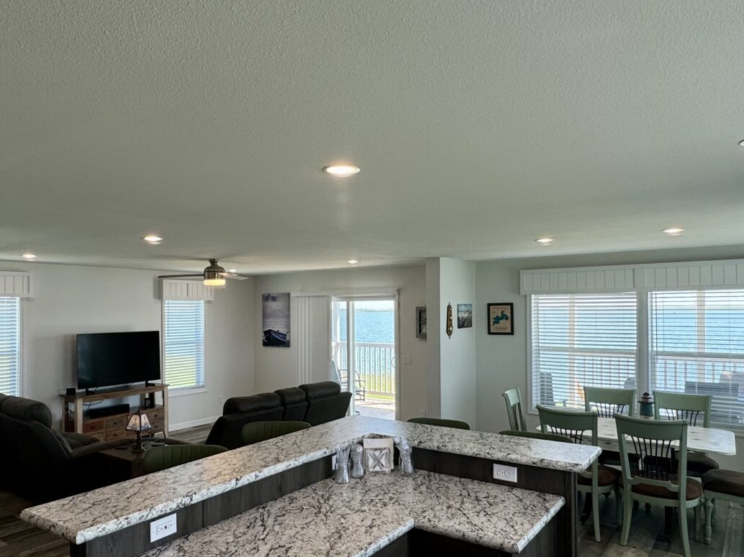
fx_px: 559
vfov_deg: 53.0
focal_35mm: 26
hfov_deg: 67.1
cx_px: 329
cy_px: 302
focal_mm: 2.22
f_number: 2.2
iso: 50
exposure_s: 1/120
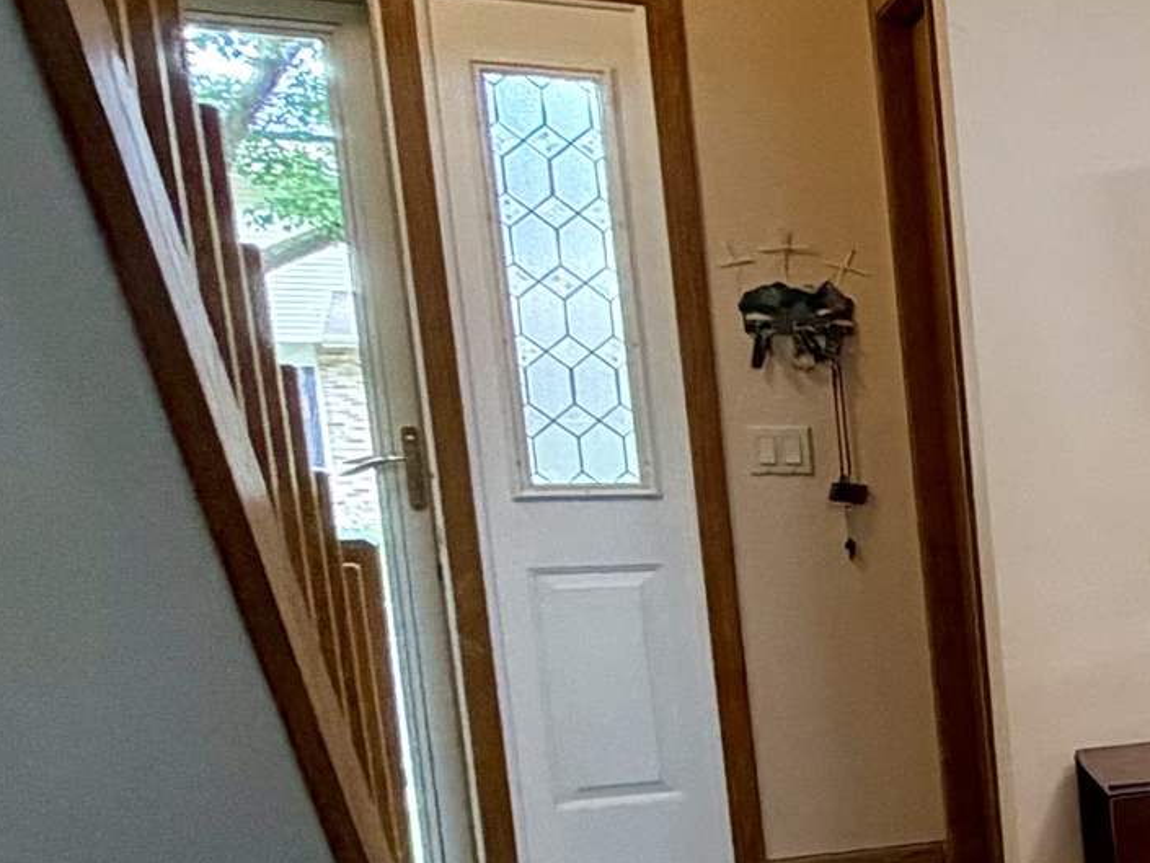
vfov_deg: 23.8
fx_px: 2027
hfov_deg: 18.0
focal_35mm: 61
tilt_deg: -8.4
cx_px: 2417
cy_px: 659
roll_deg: -0.2
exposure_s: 1/60
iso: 250
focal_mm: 2.22
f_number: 2.2
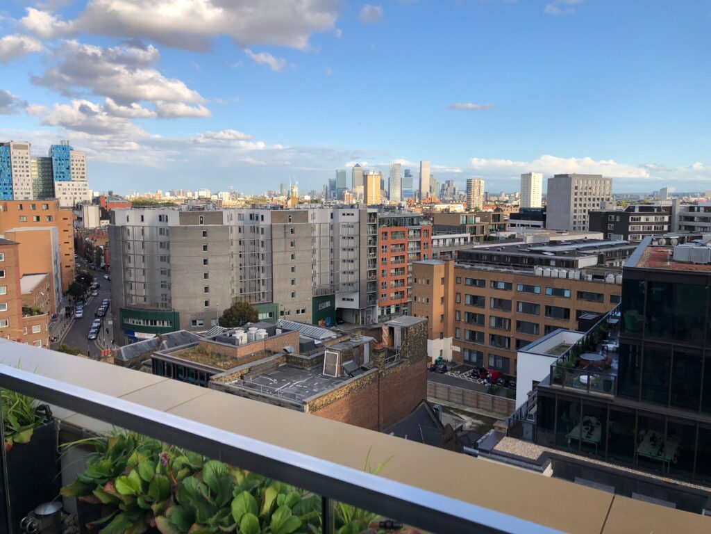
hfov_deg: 63.4
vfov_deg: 49.7
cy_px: 267
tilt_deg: -7.1
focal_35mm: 28
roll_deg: +0.3
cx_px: 356
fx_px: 575
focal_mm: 4
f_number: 1.8
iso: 20
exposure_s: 1/1200
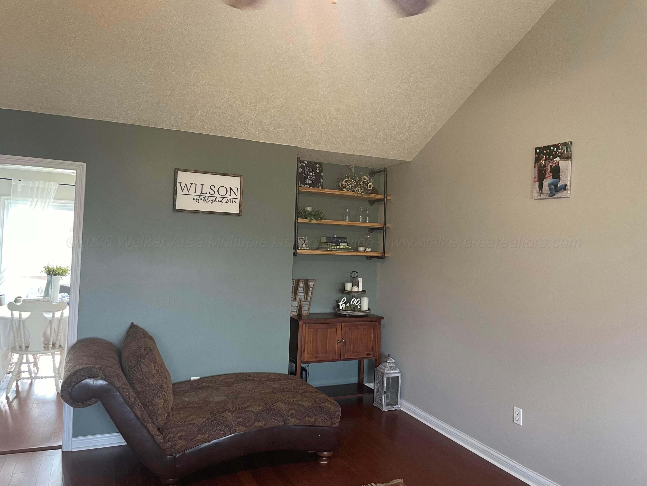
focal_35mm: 26
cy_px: 243
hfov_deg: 67.3
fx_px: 486
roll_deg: -2.5
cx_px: 324
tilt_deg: +1.5
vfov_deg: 53.1
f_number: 1.6
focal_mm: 4.2
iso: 250
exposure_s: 1/60
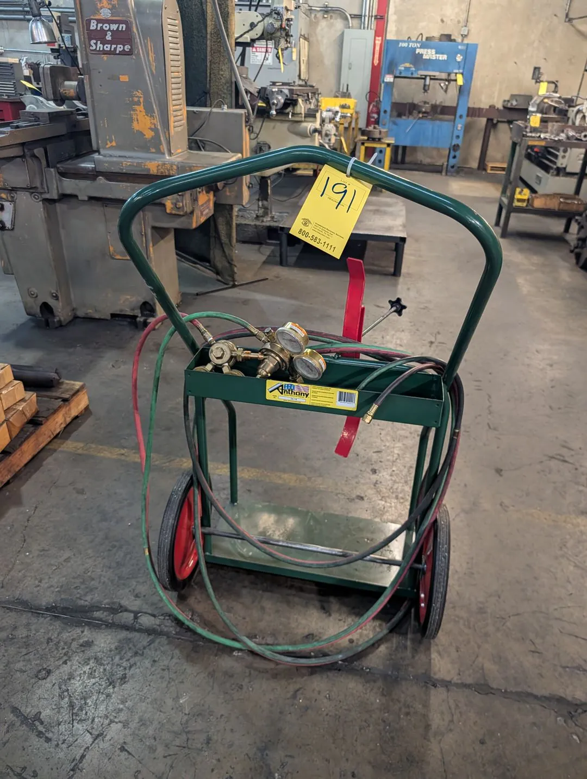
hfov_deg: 56.9
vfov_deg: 71.5
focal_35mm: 24
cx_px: 294
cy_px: 390
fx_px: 541
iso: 614
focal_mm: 6.9
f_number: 1.68
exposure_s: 1/120
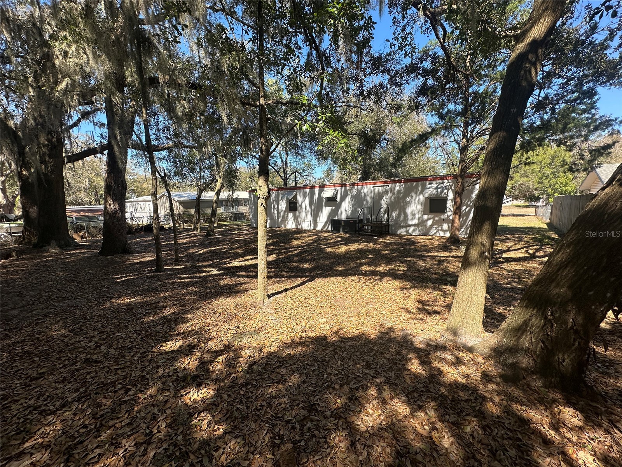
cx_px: 311
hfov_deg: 102.1
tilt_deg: -6.5
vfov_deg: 85.7
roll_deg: +2.0
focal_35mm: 14
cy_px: 234
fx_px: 252
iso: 50
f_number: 2.2
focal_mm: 2.22
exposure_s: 1/749
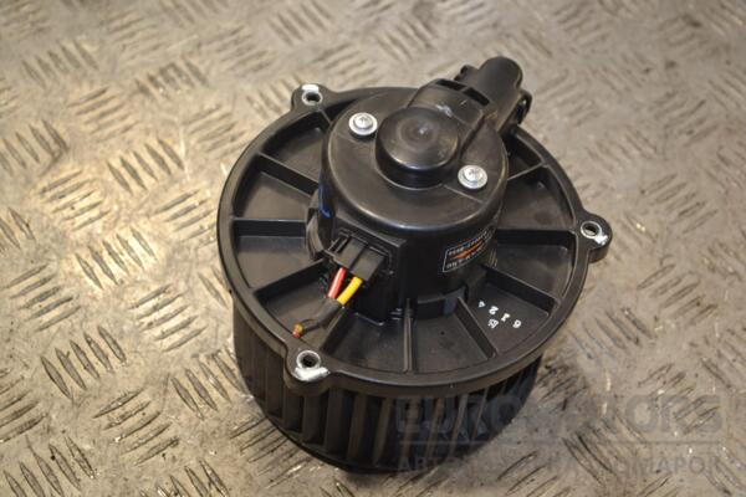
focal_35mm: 66
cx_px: 373
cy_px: 248
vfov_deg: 20.6
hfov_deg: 30.5
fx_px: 1368
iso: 400
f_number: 5.3
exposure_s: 1/100
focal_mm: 44
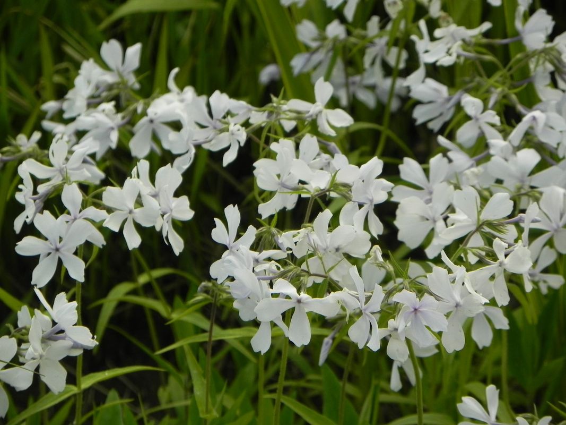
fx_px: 6164
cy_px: 212
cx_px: 283
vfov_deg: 3.9
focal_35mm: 377
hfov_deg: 5.3
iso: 160
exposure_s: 1/400
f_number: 5
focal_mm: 67.2
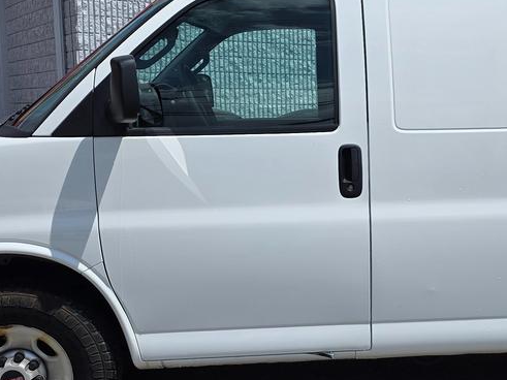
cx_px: 410
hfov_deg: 31.3
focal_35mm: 60
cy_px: 225
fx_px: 879
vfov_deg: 24.4
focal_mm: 6.3
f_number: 1.7
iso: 50
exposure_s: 1/7944
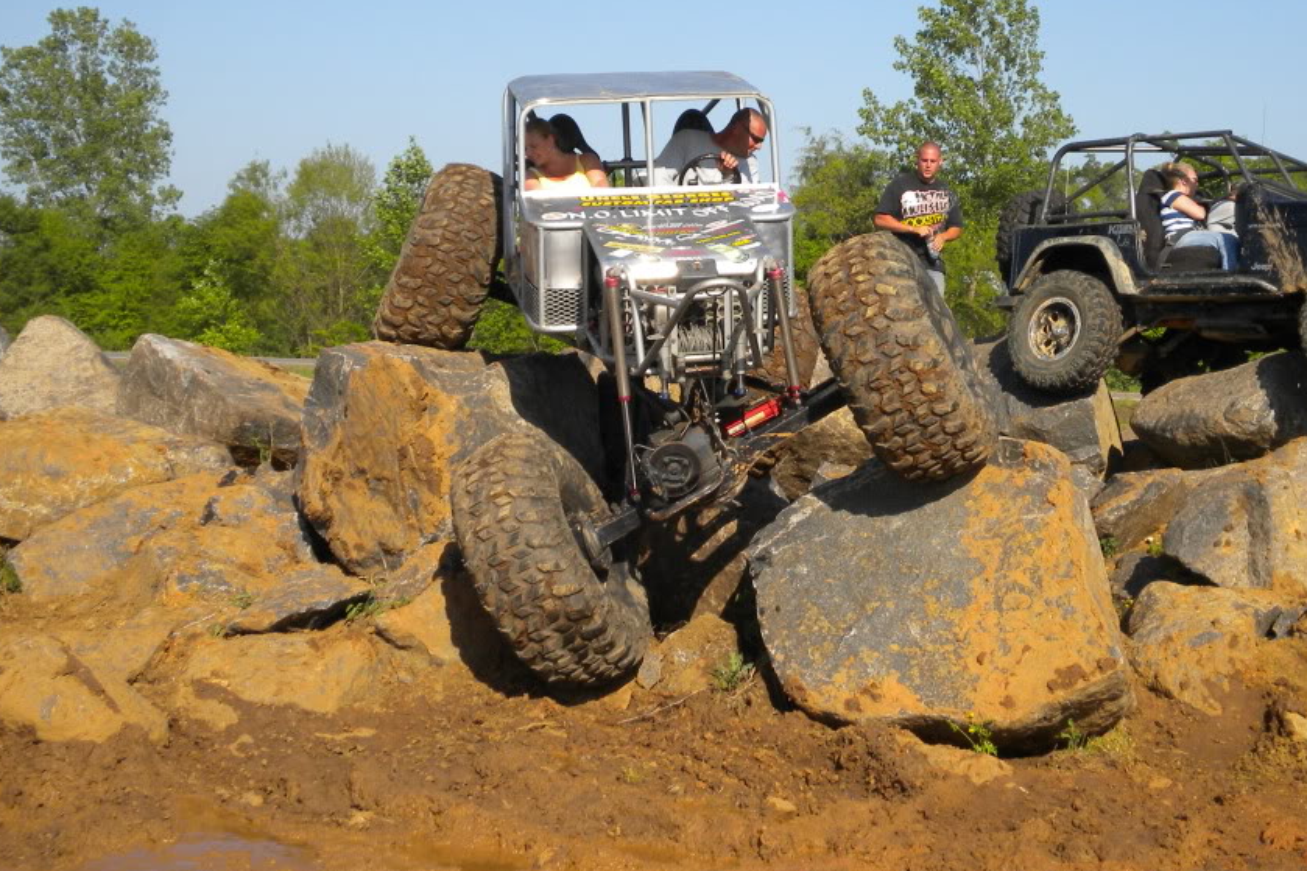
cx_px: 774
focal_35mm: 66
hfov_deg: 30.4
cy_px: 333
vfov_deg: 20.6
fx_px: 2396
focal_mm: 9.3
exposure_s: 1/479
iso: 80
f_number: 5.6
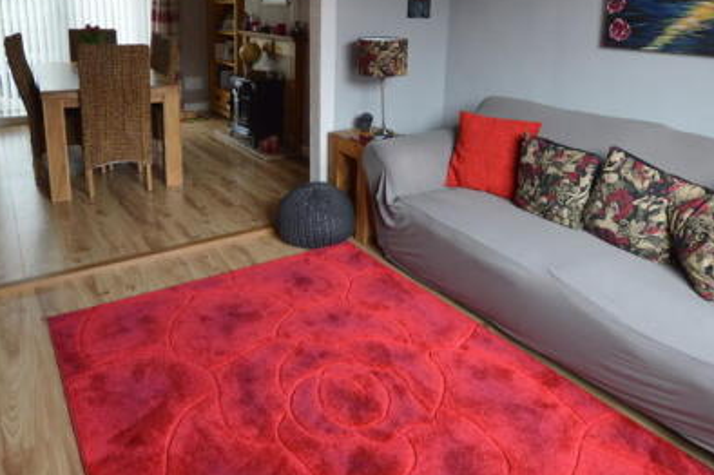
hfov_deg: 71.4
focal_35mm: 25
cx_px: 324
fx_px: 495
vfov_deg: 49.7
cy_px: 136
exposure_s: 1/80
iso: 400
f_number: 4.5
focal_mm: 10
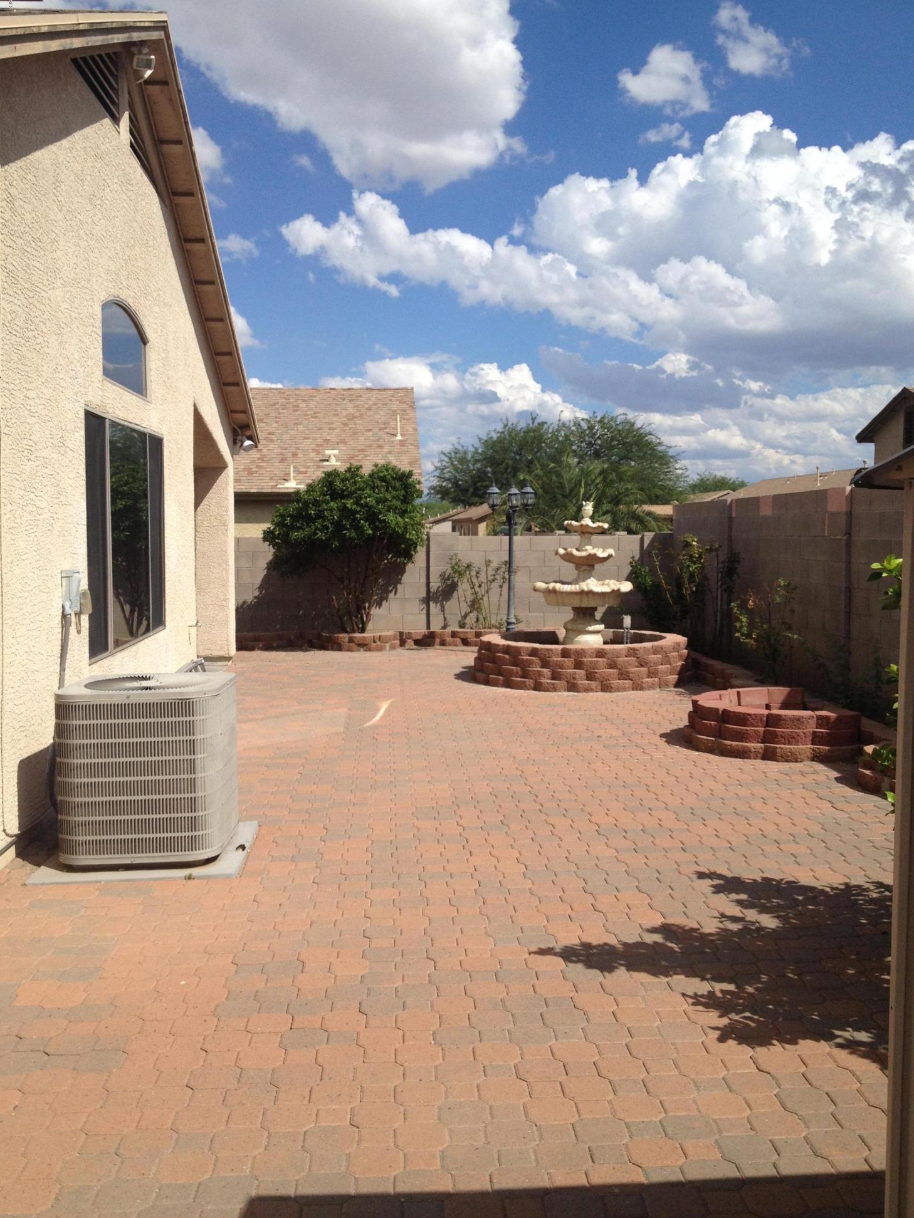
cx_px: 451
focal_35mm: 36
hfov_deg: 39.7
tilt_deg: -5.3
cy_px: 597
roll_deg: -0.3
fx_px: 1267
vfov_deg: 51.4
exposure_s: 1/2907
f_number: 2.4
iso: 50
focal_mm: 4.28
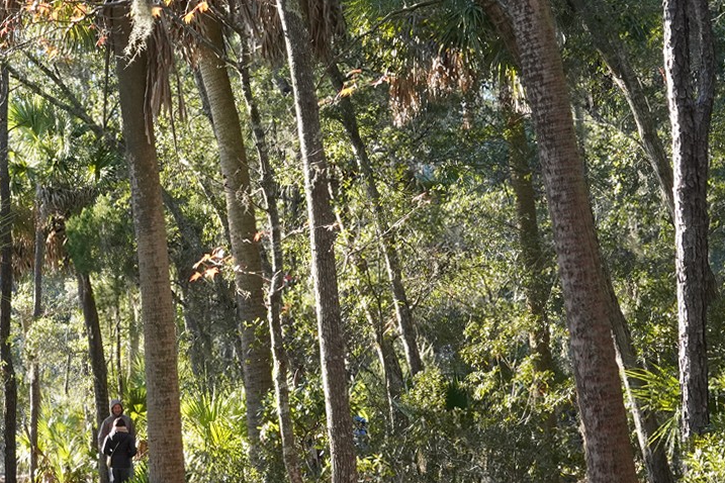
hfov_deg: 18.9
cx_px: 51
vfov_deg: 12.9
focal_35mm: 106
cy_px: 237
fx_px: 2135
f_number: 14
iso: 1600
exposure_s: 1/100
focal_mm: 38
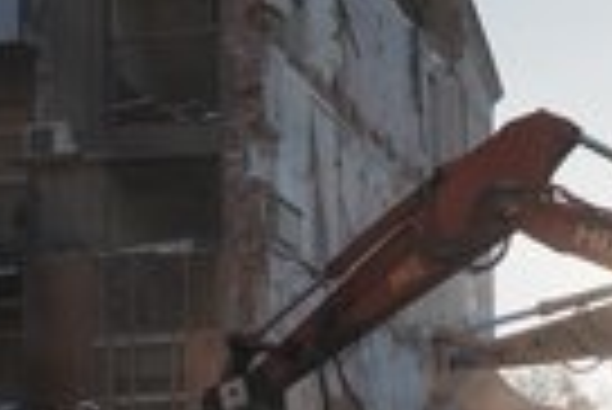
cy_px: 514
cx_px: 711
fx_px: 1753
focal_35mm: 103
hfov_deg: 18.8
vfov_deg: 12.9
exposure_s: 1/800
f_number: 5
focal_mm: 35
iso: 100
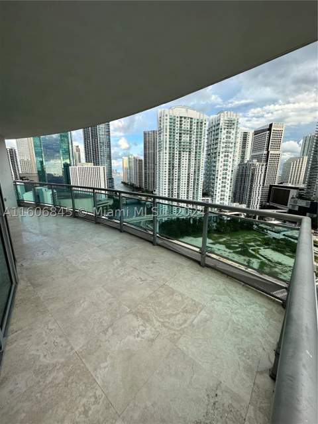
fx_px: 171
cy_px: 212
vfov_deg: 102.1
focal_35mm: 14
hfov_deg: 85.7
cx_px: 159
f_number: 2.2
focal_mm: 2.22
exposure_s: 1/744
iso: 40
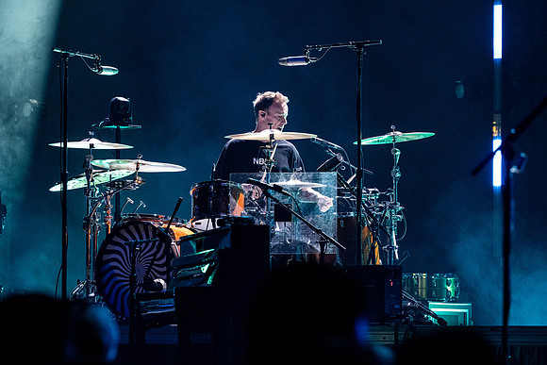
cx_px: 268
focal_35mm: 182
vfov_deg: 7.5
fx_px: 2764
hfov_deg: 11.3
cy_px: 110
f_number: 3.5
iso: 3200
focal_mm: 130
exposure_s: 1/400
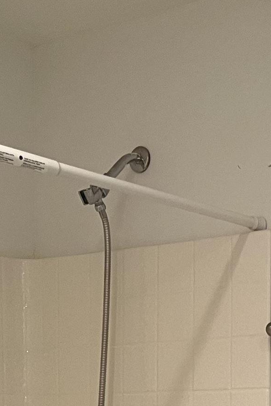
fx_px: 1072
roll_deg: -0.2
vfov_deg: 19.7
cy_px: 532
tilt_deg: -2.5
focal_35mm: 95
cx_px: 444
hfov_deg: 13.3
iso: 125
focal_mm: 5.7
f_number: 1.5
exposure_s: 1/60
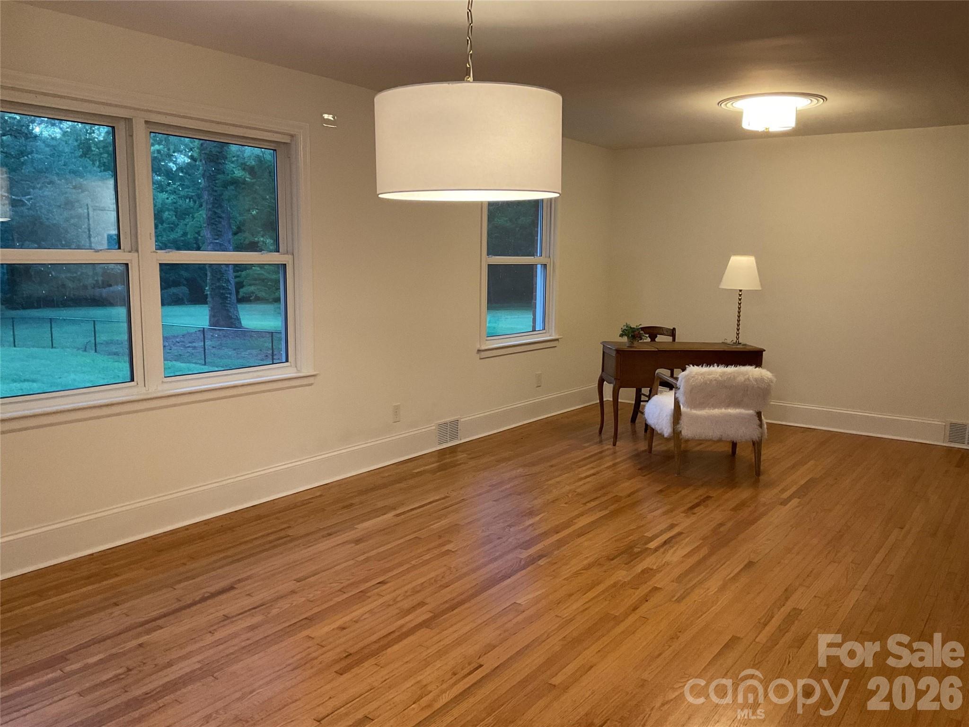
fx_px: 812
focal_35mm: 29
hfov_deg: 61.7
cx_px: 484
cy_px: 364
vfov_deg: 48.2
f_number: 1.8
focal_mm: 3
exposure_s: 1/60
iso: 200
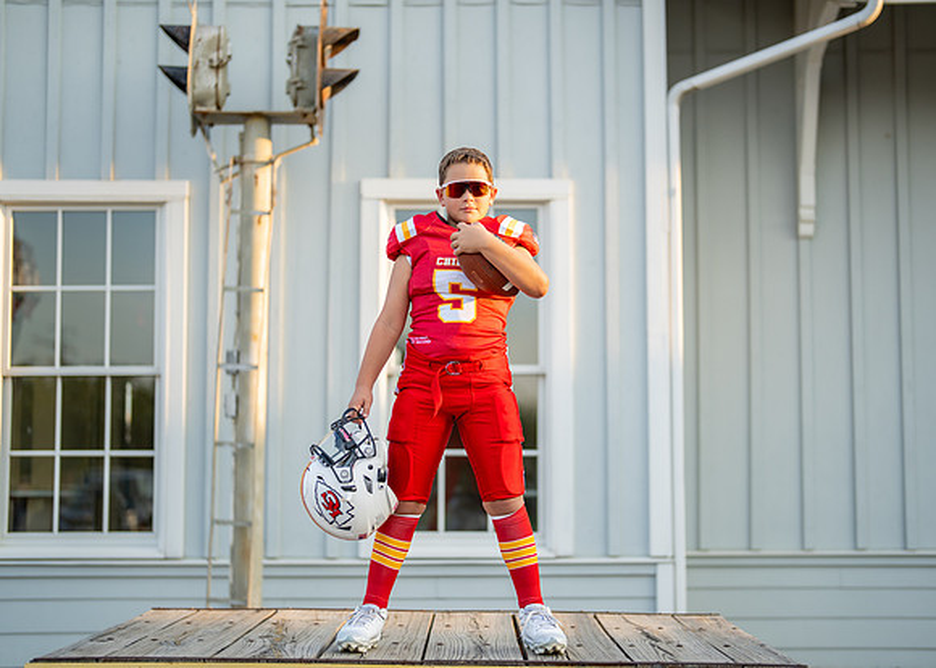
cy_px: 354
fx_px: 1523
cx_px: 477
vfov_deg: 24.7
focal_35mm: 57
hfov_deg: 34.2
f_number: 1.2
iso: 200
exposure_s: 1/2500
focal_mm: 50
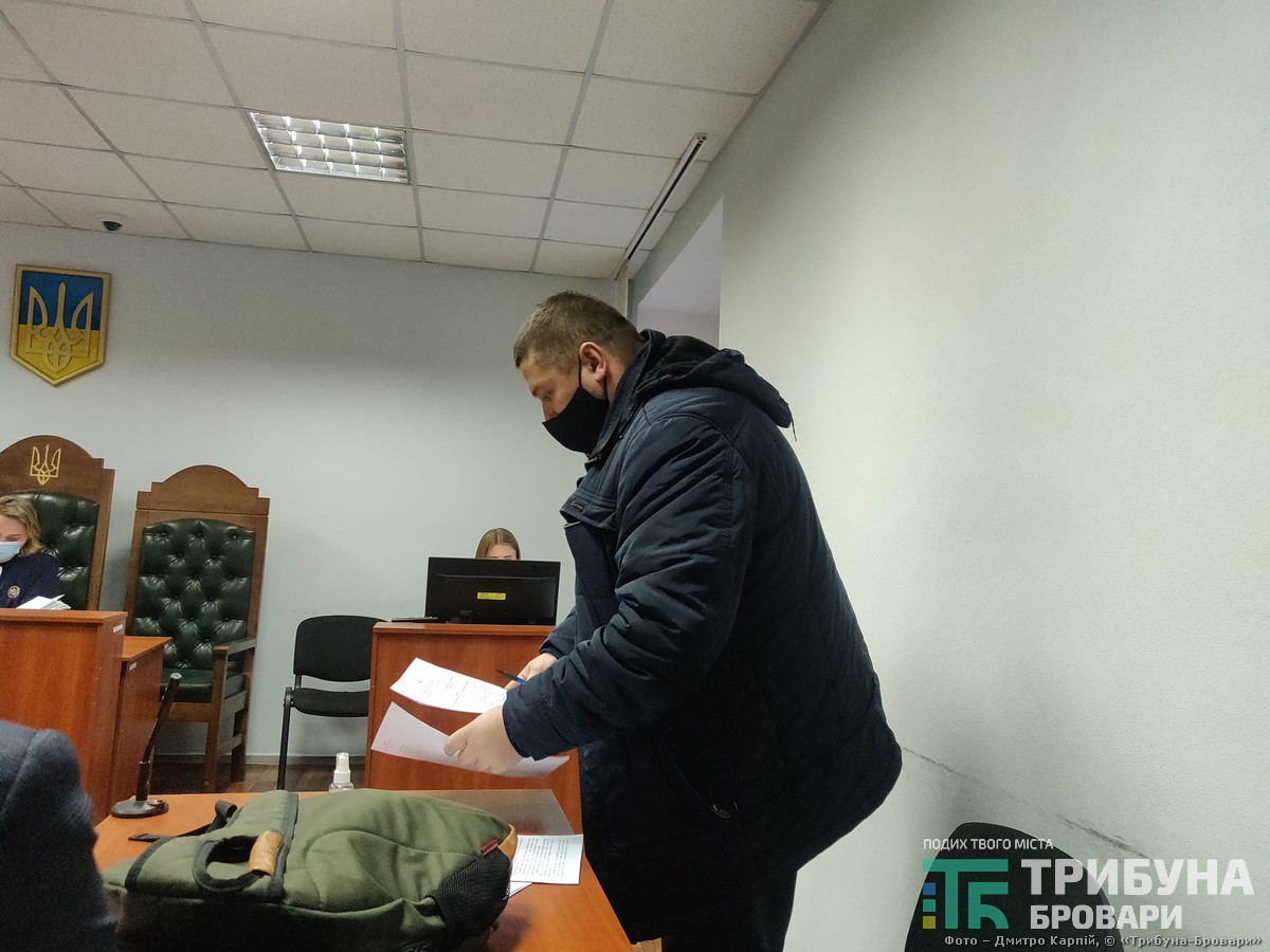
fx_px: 917
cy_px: 476
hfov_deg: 69.4
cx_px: 635
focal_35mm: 25
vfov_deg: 54.9
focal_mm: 4.25
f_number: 1.7
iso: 1600
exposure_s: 1/50
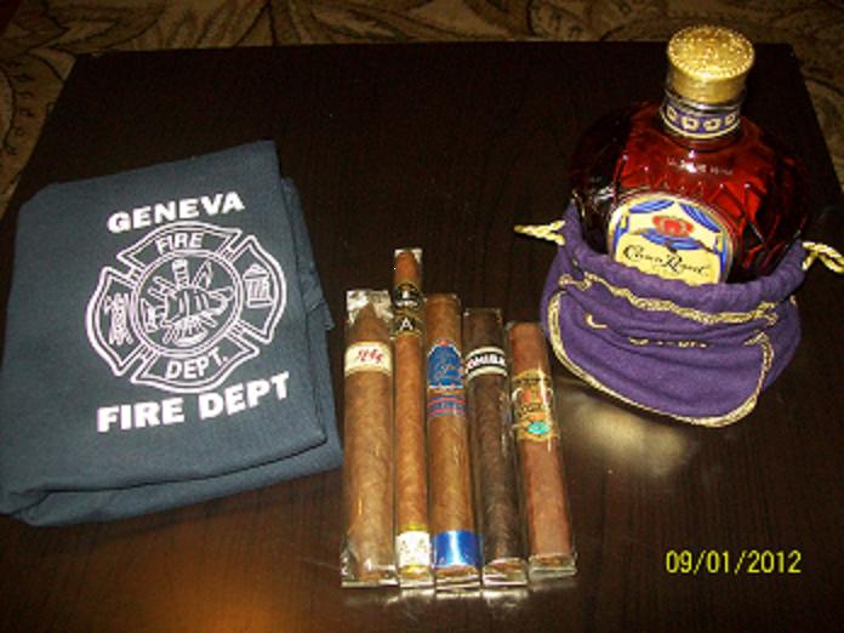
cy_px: 316
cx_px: 422
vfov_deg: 39.7
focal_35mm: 36
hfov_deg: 51.4
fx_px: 878
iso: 160
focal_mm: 6
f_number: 2.7
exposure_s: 1/60
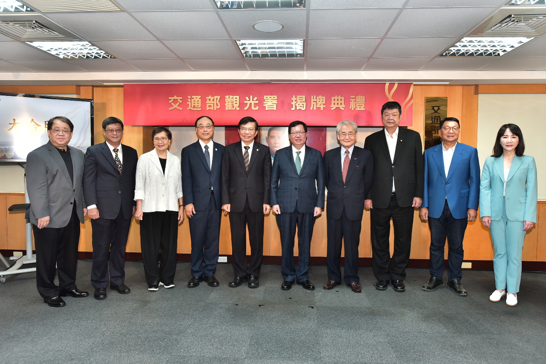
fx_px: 455
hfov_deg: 61.9
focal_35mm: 30
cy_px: 182
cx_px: 273
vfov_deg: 43.6
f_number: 7.1
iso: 800
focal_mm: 30
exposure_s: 1/100
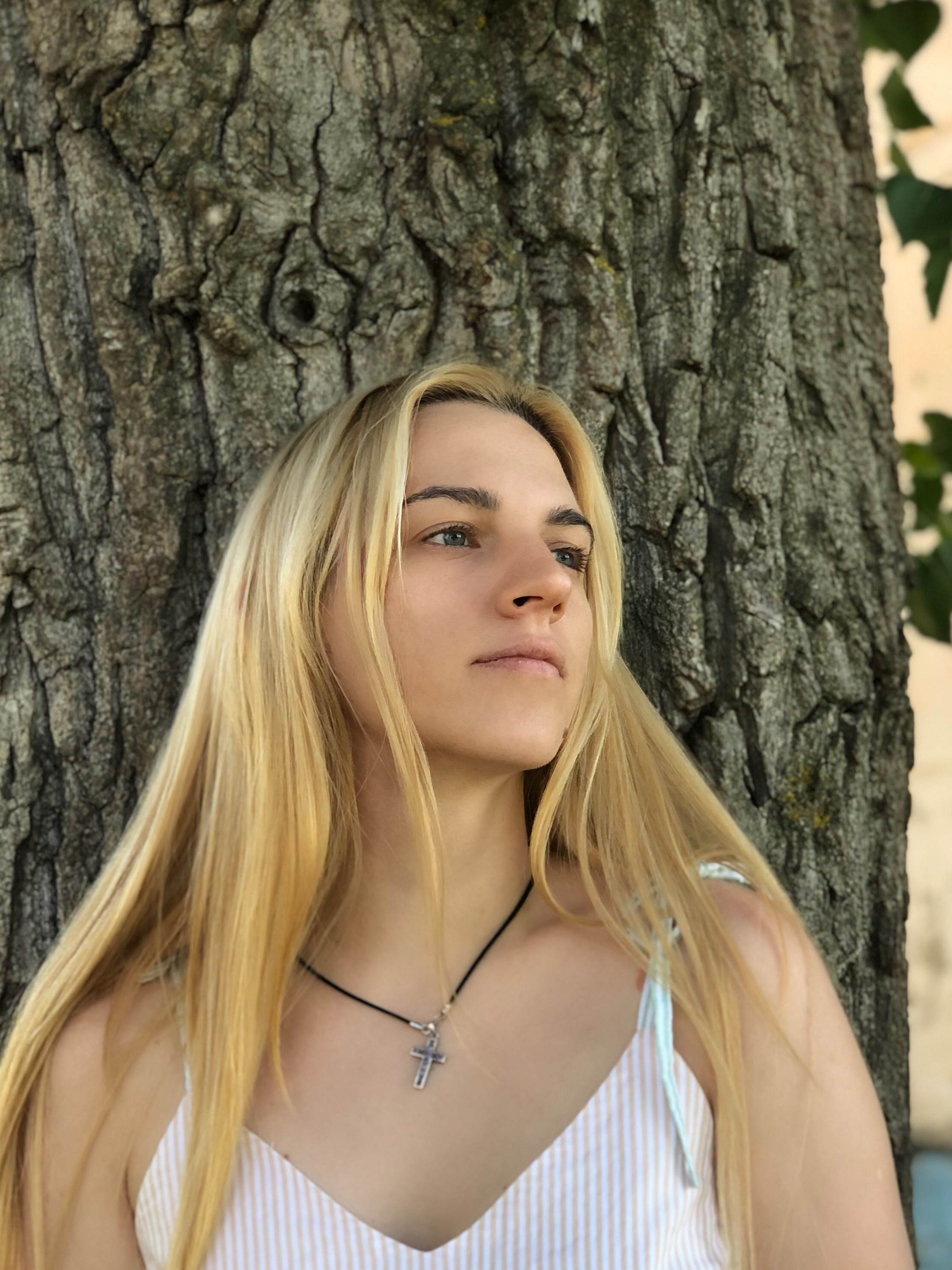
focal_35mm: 71
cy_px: 847
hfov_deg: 20.7
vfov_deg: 27.2
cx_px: 446
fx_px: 2603
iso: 16
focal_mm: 6
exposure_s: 1/60
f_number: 2.4
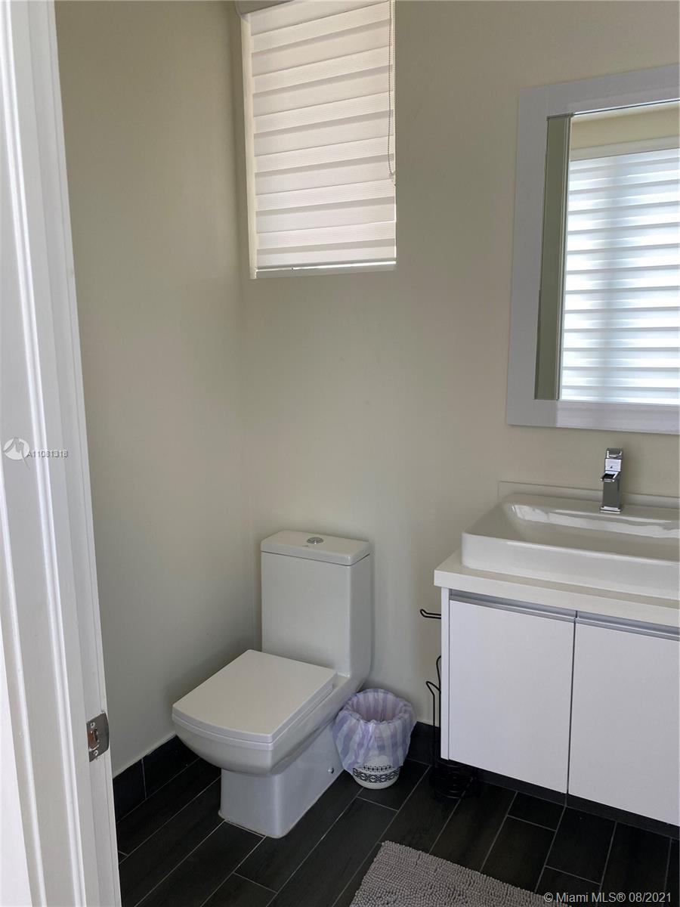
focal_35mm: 26
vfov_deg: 67.3
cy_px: 454
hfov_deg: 53.1
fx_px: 681
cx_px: 340
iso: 50
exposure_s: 1/120
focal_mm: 4.25
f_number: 1.8
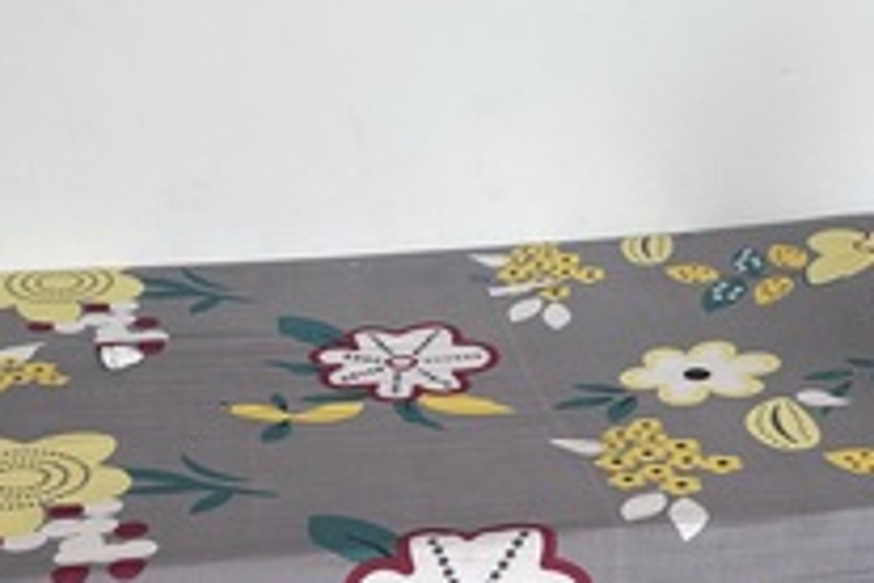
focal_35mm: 55
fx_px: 1335
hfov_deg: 36.2
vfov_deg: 24.2
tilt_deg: -28.5
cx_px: 429
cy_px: 479
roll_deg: +0.3
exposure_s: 1/100
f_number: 1.78
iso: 100
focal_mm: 6.86
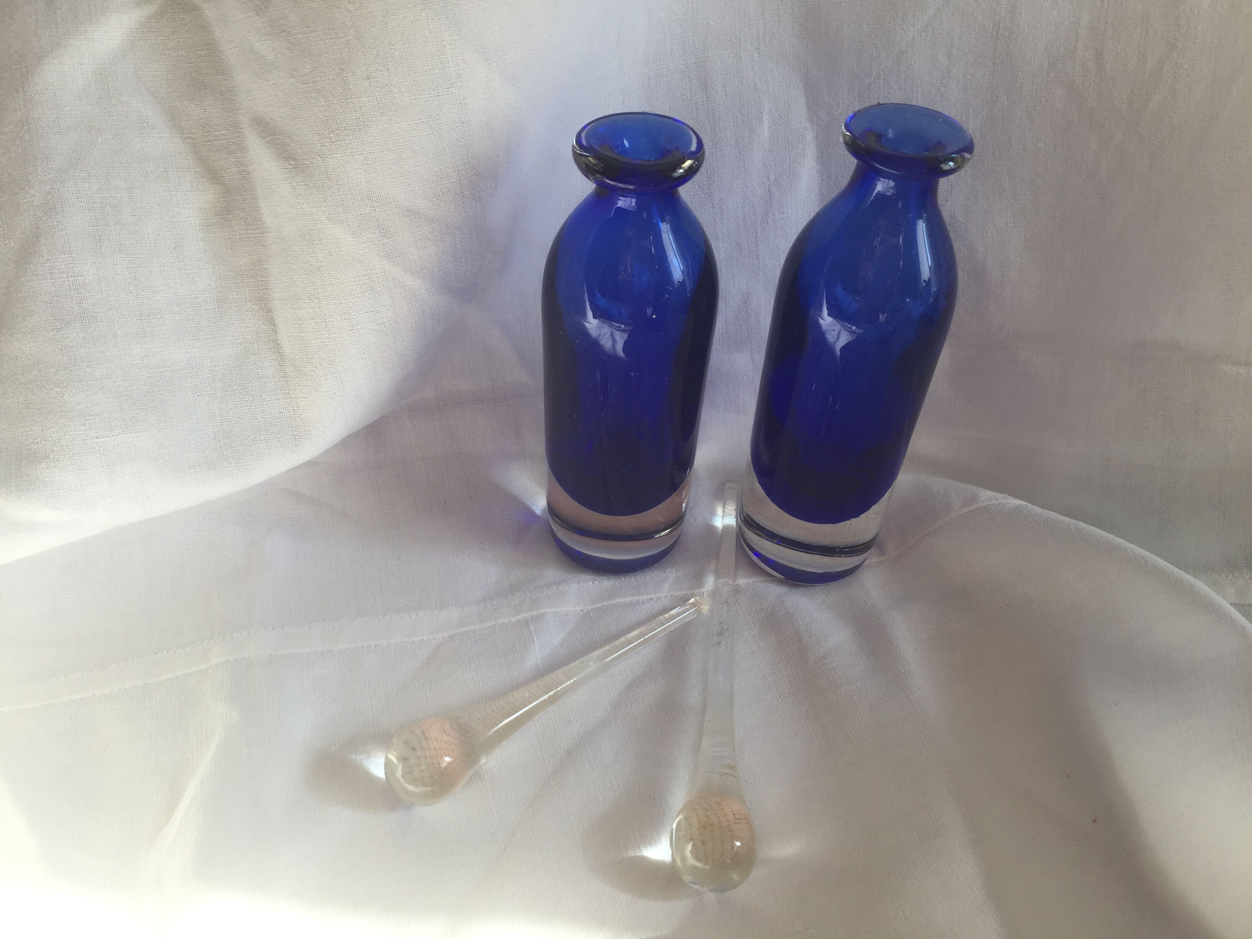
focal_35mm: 29
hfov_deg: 61.7
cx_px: 626
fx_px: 1049
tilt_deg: -44.7
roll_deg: -2.0
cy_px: 470
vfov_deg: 48.2
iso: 32
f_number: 2.2
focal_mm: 4.15
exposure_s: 1/327
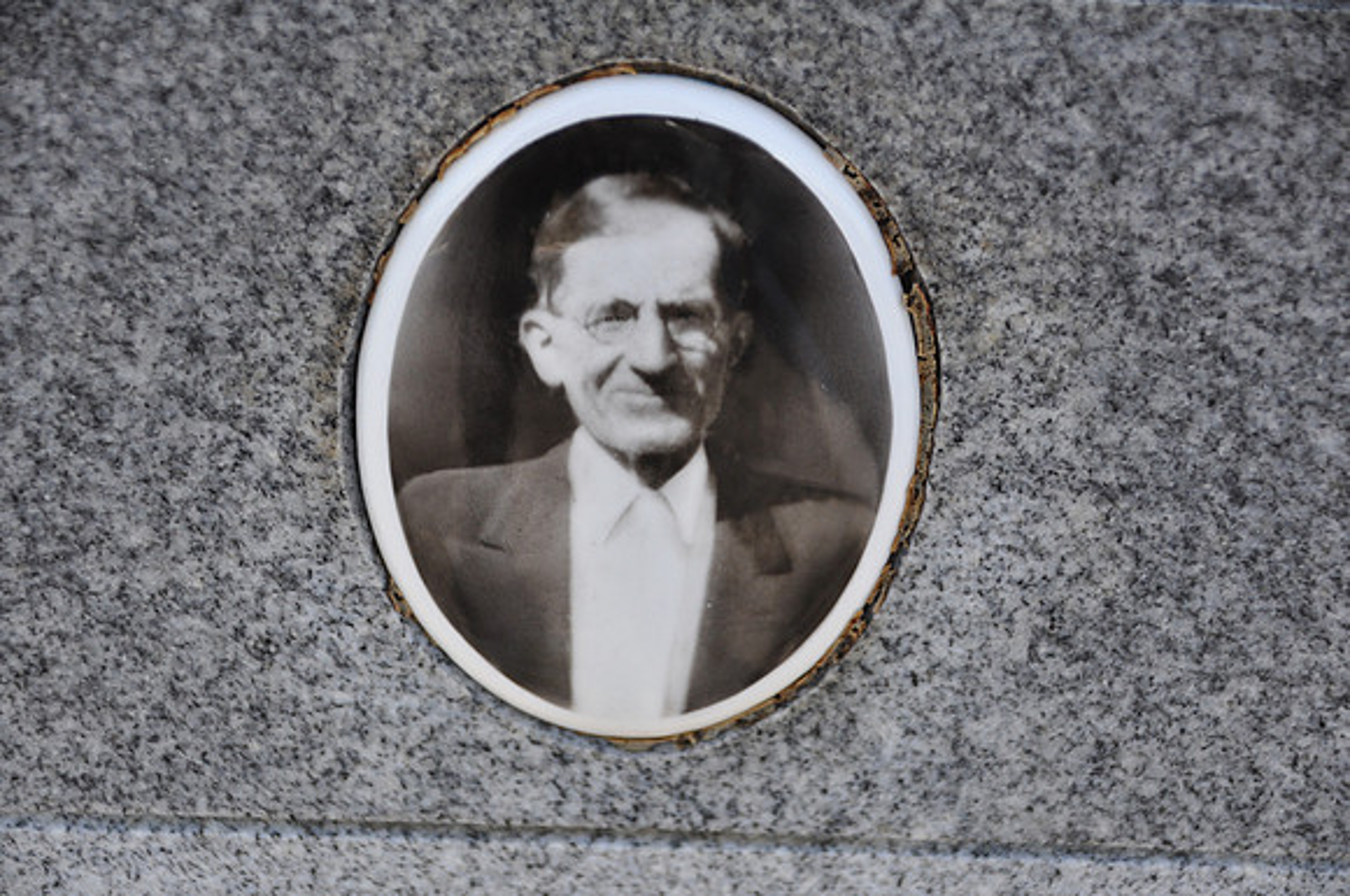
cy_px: 448
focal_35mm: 174
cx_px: 675
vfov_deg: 7.9
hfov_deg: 11.8
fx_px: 6516
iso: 500
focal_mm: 116
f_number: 5.6
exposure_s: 1/250
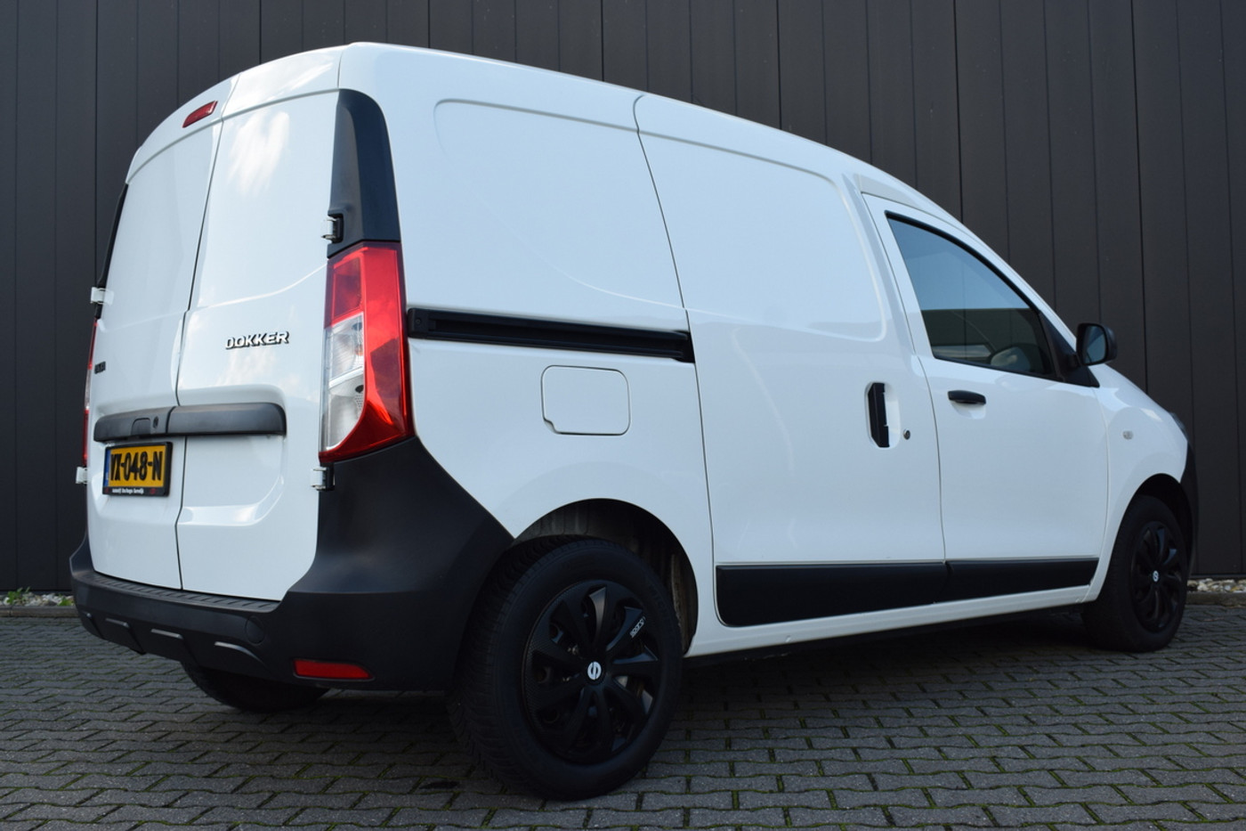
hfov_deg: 51.3
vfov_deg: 35.5
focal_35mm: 38
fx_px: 1298
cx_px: 623
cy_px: 416
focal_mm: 25
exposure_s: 1/250
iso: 400
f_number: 8
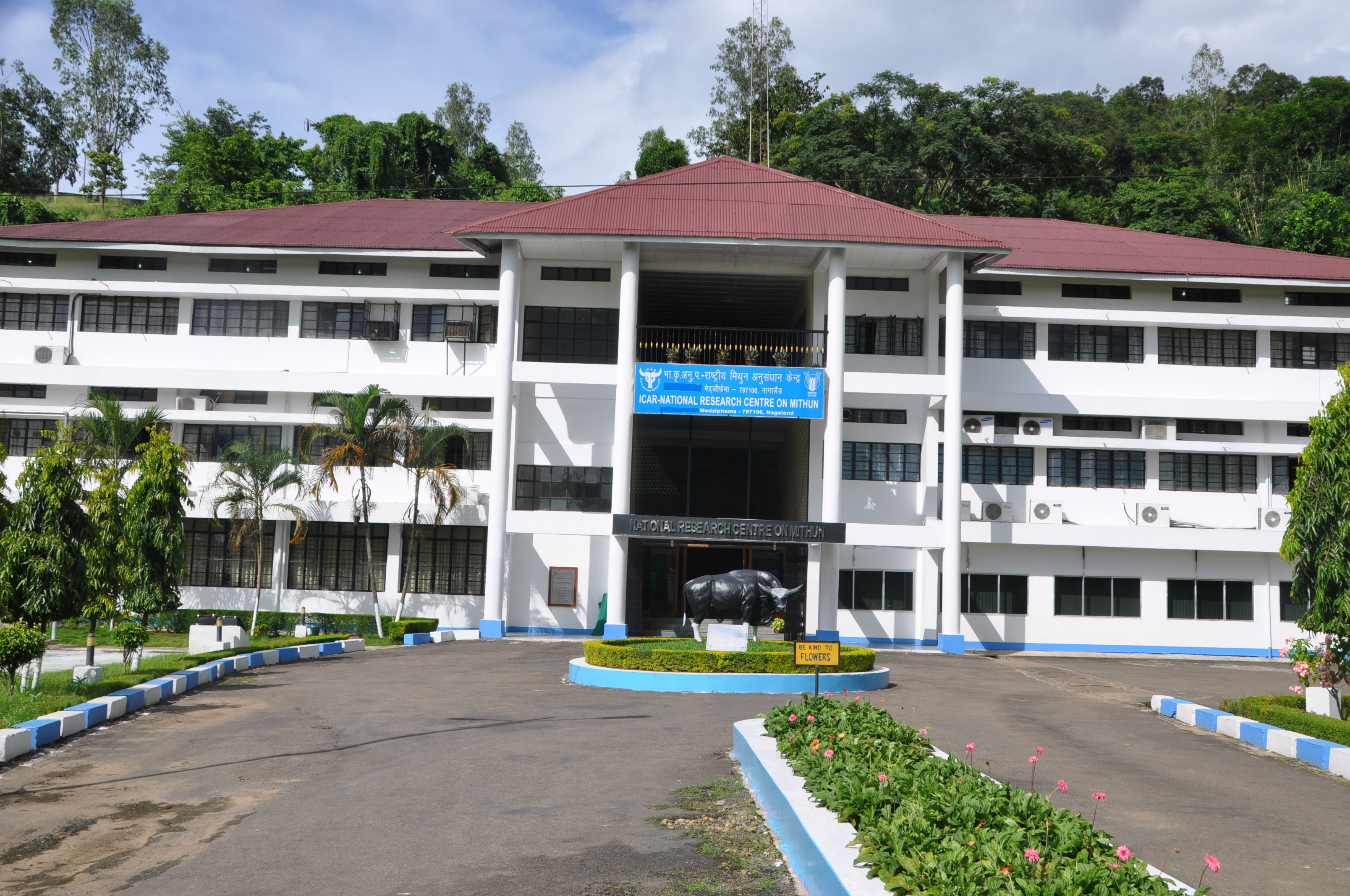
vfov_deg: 39.9
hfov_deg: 57.3
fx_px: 1236
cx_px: 675
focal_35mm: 33
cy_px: 448
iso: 200
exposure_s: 1/400
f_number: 10
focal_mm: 22
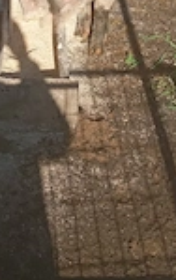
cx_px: 110
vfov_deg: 20.4
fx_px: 735
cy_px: -49
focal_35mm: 96
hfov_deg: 13.6
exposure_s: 1/556
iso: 101
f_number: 1.8
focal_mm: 4.27
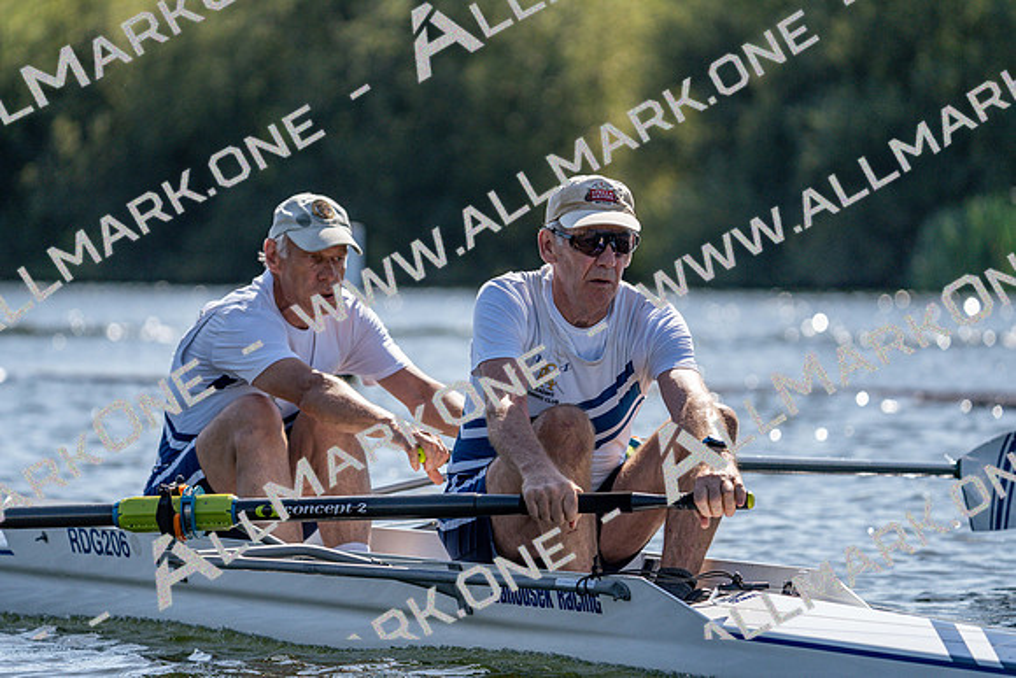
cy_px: 339
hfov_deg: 7.1
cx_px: 508
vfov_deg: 4.7
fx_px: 8214
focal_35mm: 291
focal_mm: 291
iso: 320
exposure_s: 1/2000
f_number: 5.6
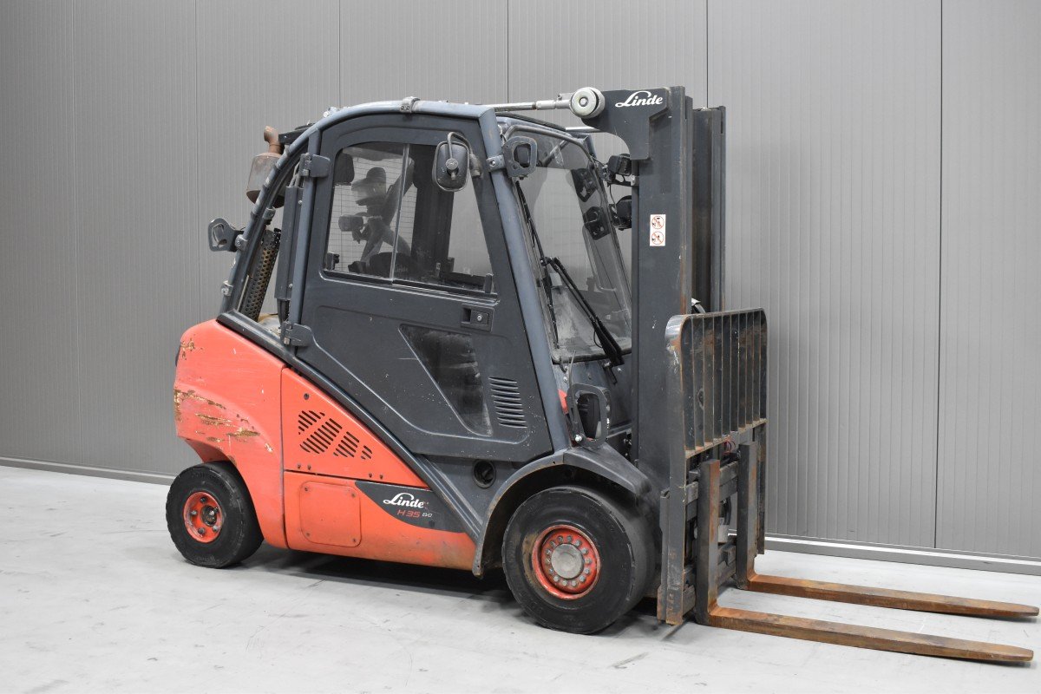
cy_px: 347
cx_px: 520
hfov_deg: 53.1
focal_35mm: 36
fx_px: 1041
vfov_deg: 36.9
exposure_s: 1/30
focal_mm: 24
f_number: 5.6
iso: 1600
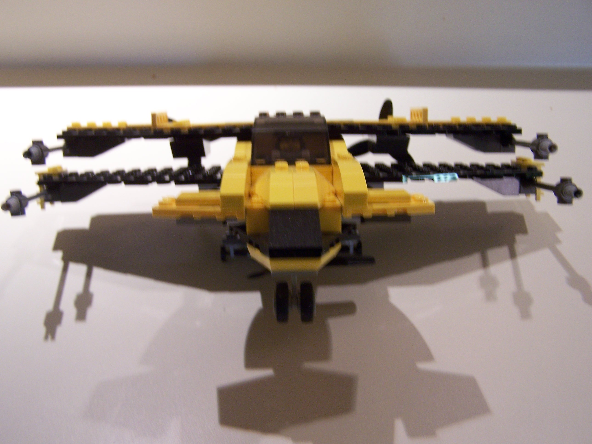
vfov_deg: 37.7
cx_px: 296
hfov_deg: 49.0
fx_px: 650
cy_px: 222
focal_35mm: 38
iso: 140
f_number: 2.8
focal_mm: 6.3
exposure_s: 1/15
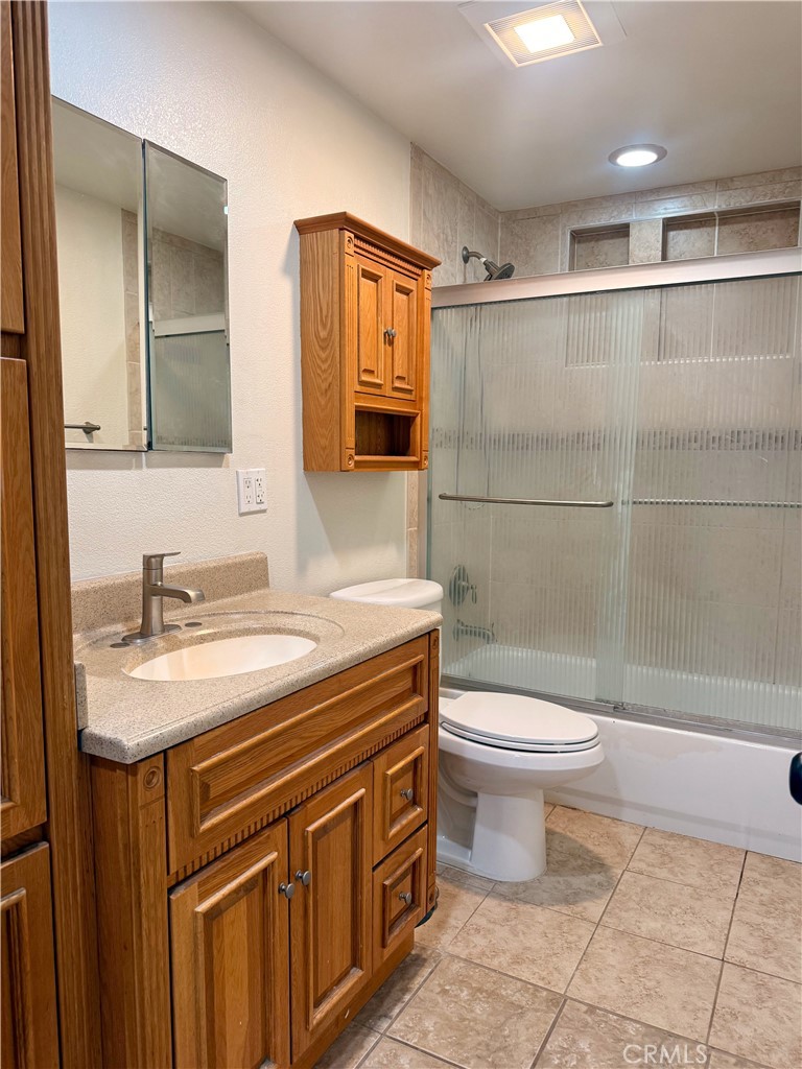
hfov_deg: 56.8
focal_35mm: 24
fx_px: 741
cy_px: 534
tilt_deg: -6.2
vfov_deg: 71.6
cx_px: 401
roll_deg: -1.2
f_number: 1.78
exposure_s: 1/120
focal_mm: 6.76
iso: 200
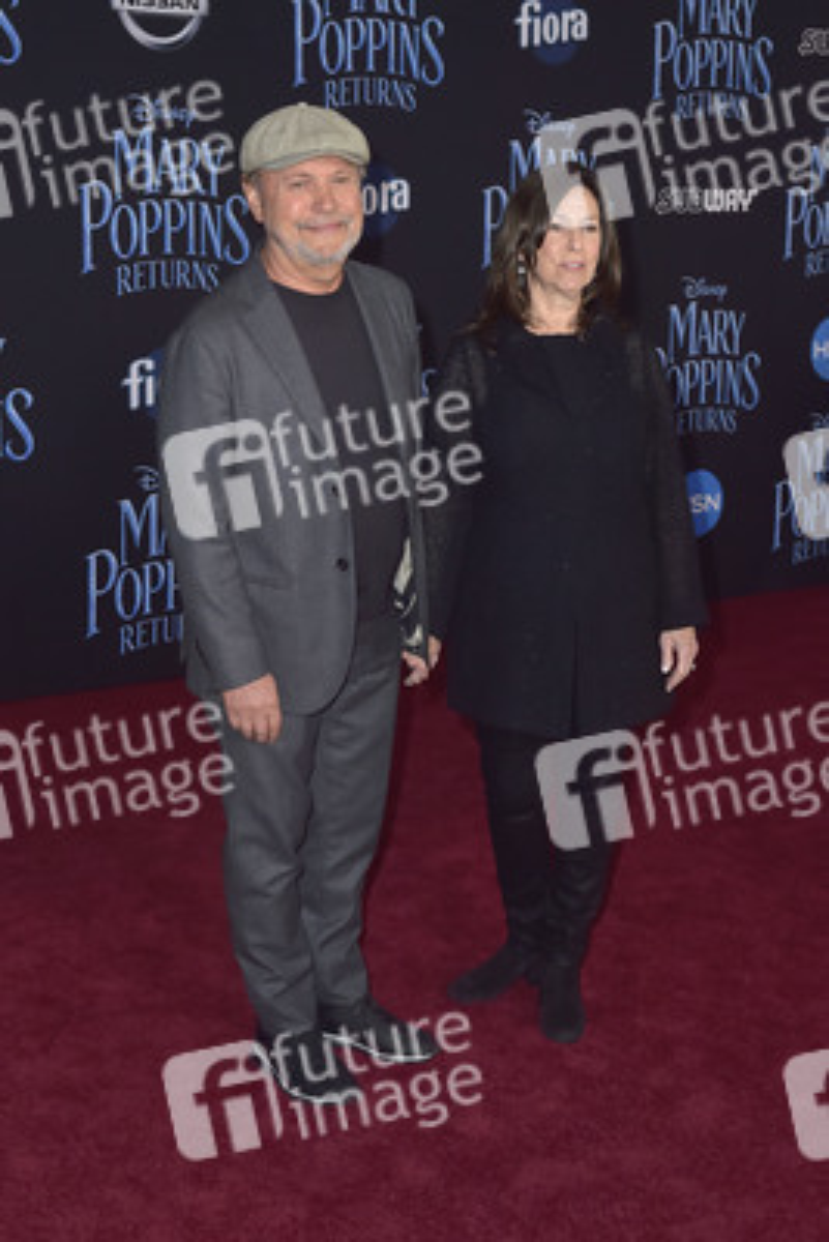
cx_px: 414
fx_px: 1725
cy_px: 621
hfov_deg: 27.0
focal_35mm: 50
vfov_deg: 39.6
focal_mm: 50
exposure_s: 1/250
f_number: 6.3
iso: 400
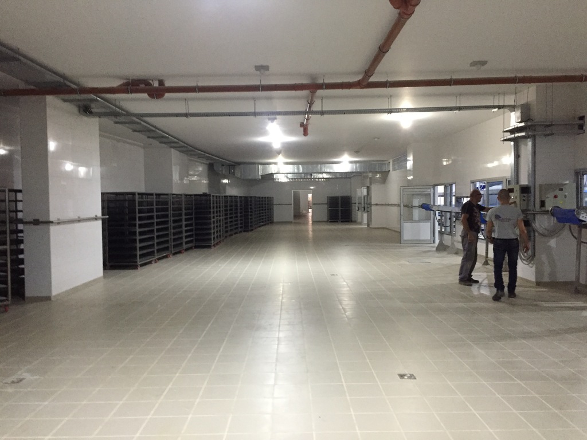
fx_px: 492
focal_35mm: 29
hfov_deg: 61.7
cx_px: 294
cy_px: 220
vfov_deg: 48.2
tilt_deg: +0.8
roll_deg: -1.4
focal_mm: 4.15
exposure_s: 1/33
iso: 250
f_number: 2.2
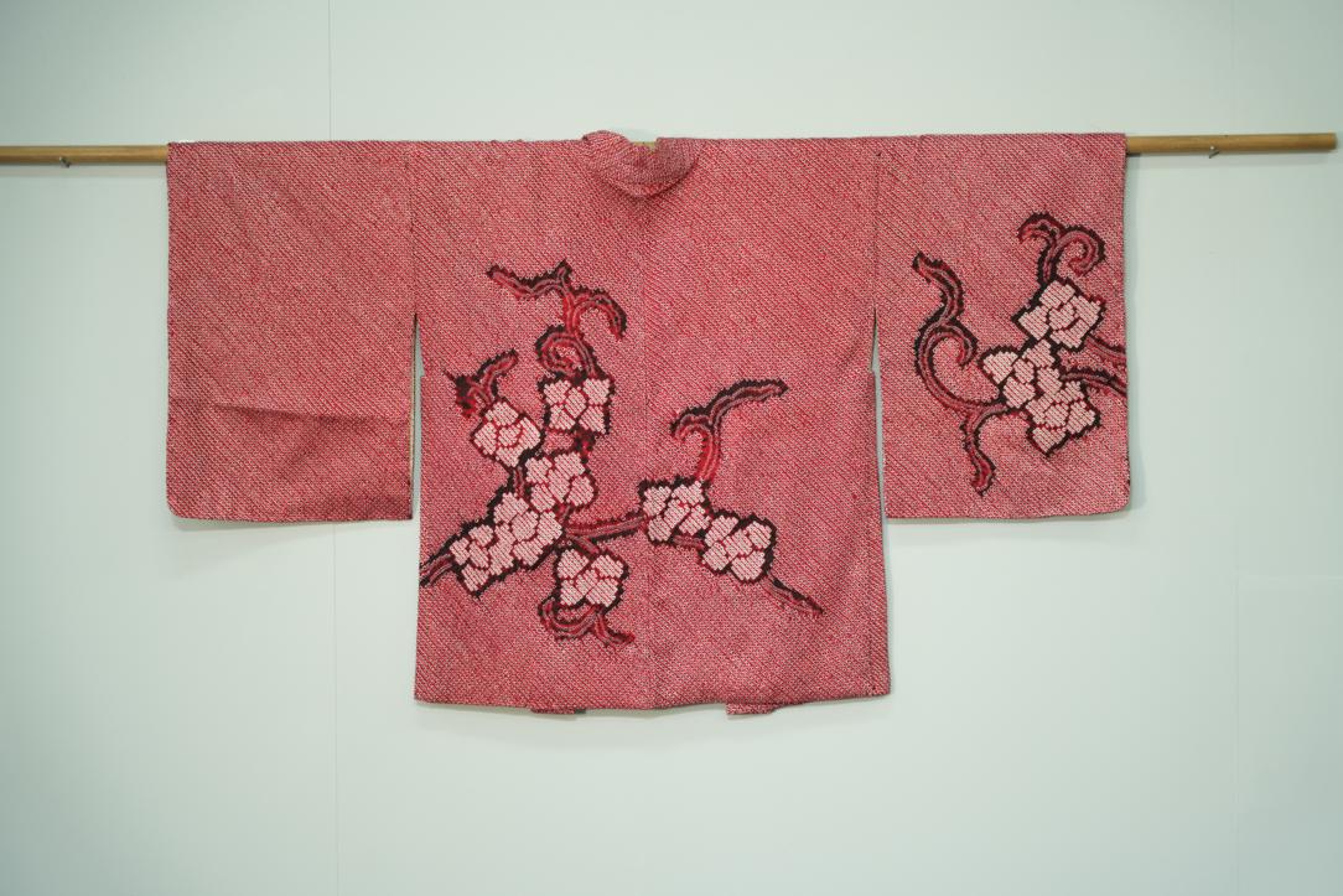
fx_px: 2873
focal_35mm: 77
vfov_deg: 17.7
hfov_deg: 26.3
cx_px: 672
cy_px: 448
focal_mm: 77
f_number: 4
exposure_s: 1/80
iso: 800
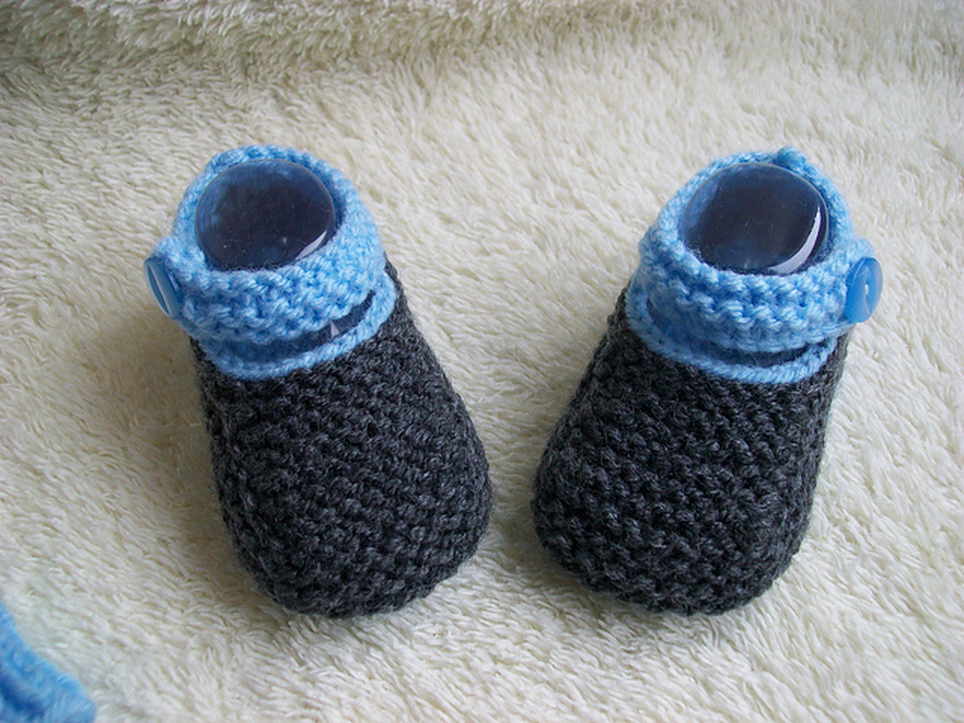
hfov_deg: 51.4
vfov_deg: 39.7
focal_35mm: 36
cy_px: 362
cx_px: 482
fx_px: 1003
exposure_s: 1/80
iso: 64
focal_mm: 6
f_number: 2.7
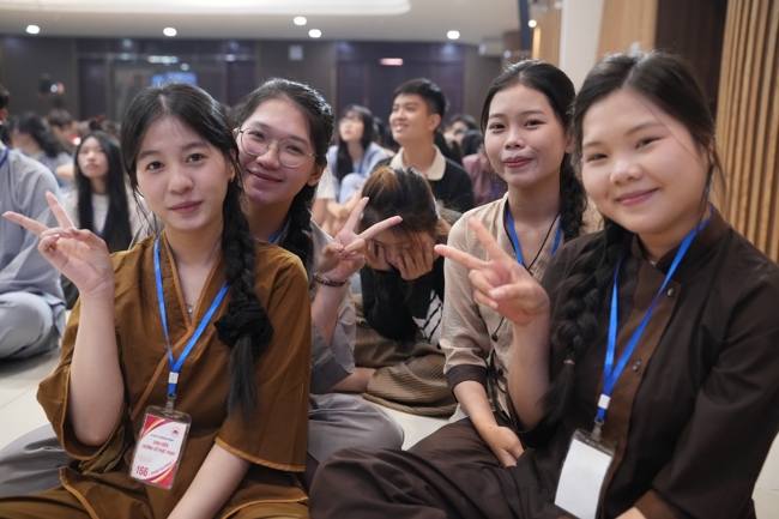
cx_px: 390
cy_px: 260
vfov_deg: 37.8
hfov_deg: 54.4
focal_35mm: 35
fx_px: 757
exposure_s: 1/200
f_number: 2.8
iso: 5000
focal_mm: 35
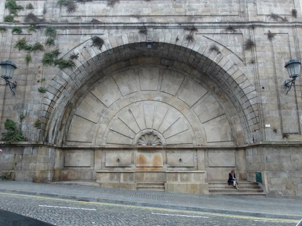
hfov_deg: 67.3
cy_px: 113
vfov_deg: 53.1
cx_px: 151
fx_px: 227
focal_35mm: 26
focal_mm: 4.66
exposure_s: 1/30
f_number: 3.2
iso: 160
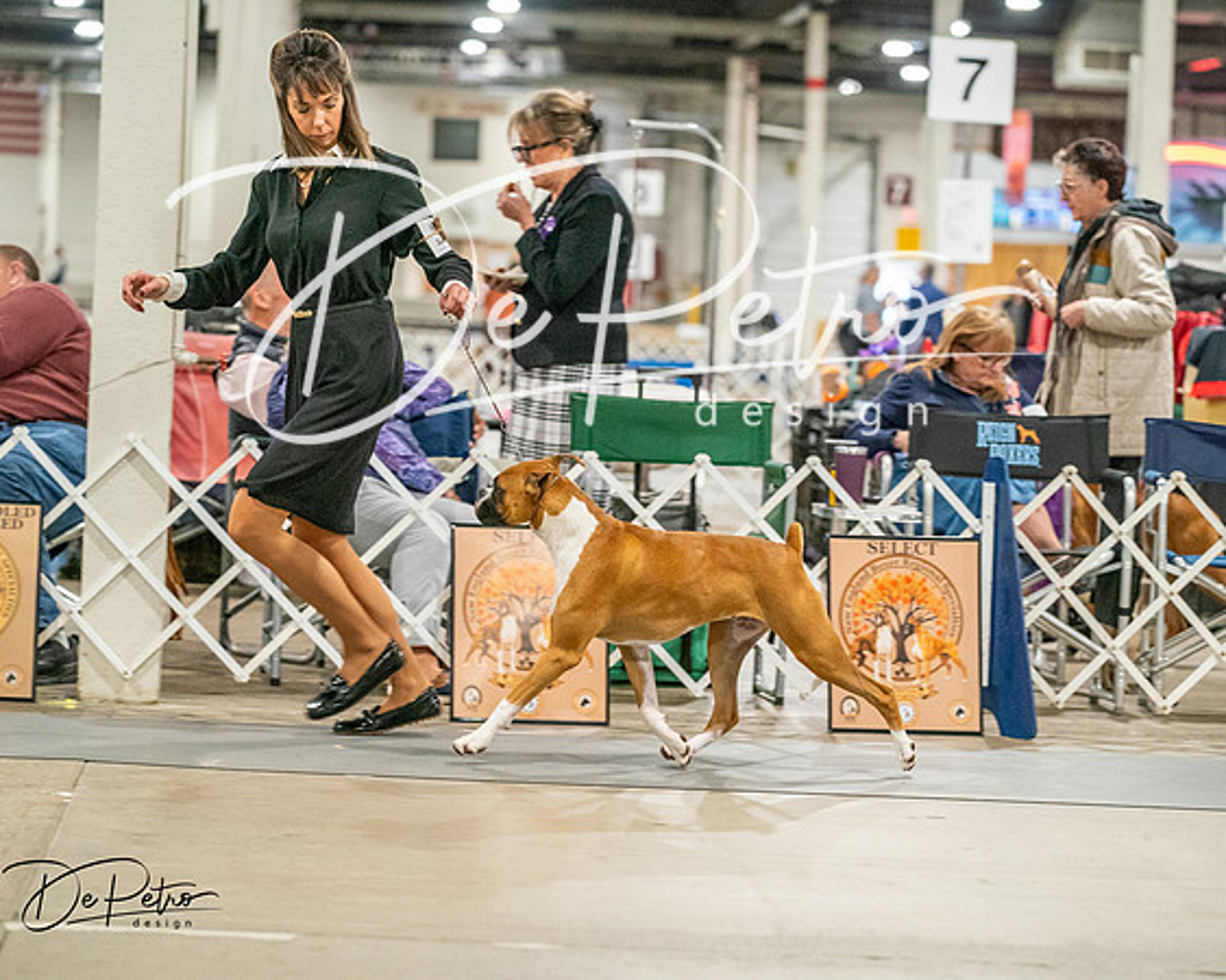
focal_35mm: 133
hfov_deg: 14.5
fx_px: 4820
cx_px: 613
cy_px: 490
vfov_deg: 11.6
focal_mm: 118
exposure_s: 1/250
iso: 6400
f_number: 3.5
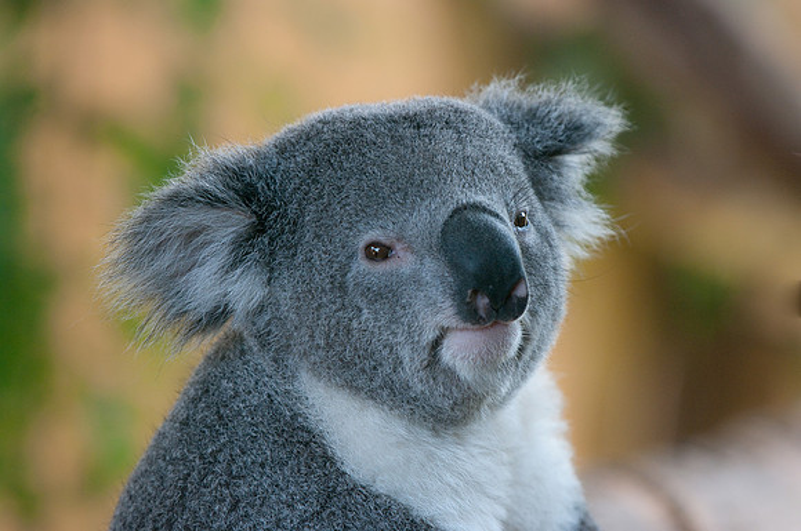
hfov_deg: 4.6
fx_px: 9998
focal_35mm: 450
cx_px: 400
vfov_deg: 3.0
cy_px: 266
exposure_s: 1/160
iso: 1600
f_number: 4.5
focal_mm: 300
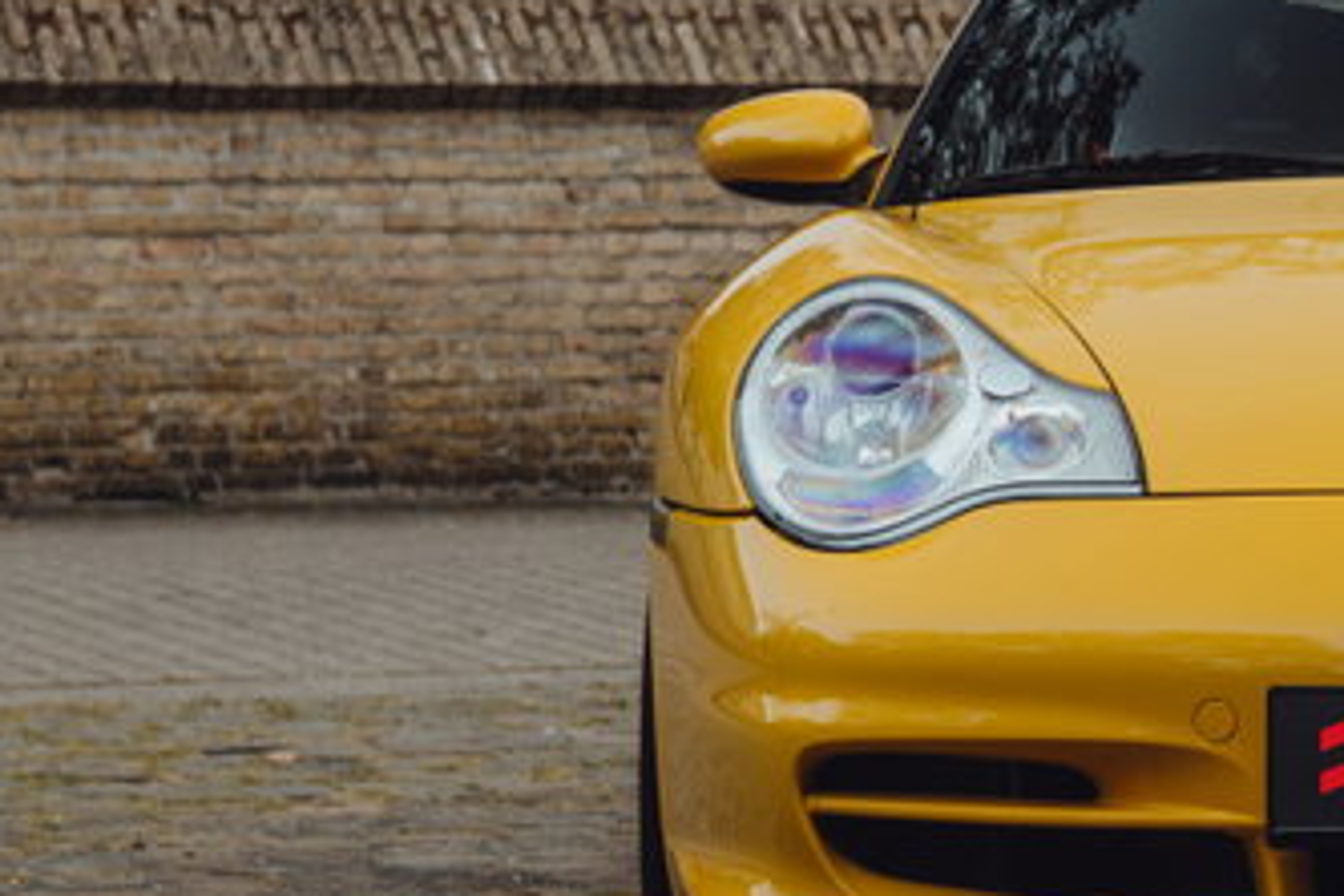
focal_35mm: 178
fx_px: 6645
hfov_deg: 11.3
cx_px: 1576
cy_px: 289
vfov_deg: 7.7
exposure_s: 1/160
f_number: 5.6
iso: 100
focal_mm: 58
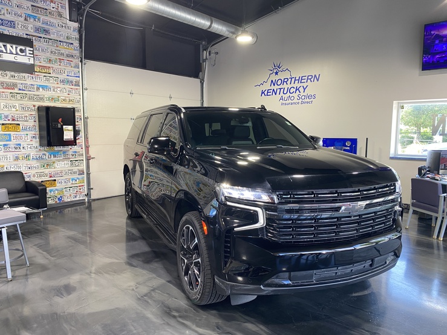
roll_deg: -0.5
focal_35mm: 26
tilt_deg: -6.9
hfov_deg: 67.3
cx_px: 224
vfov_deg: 53.0
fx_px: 336
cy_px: 168
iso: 80
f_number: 1.8
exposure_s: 1/60
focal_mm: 4.25
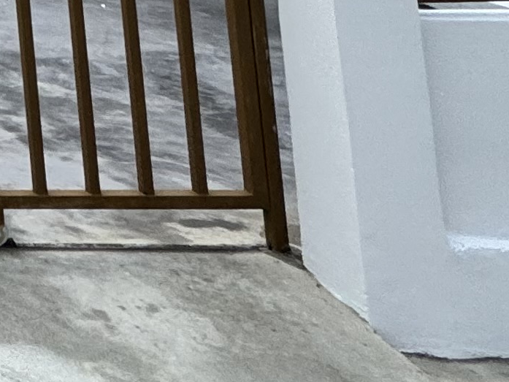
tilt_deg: +5.8
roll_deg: +3.2
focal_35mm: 81
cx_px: -751
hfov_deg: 14.4
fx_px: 1191
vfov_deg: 14.7
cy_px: -399
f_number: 2.2
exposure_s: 1/1880
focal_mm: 2.22
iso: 50
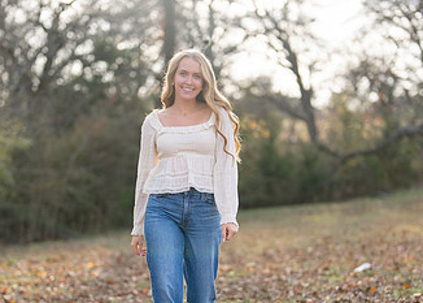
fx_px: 1310
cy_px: 215
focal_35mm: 109
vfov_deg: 13.1
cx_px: 195
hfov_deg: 18.3
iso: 100
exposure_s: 1/1600
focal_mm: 50
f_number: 1.2
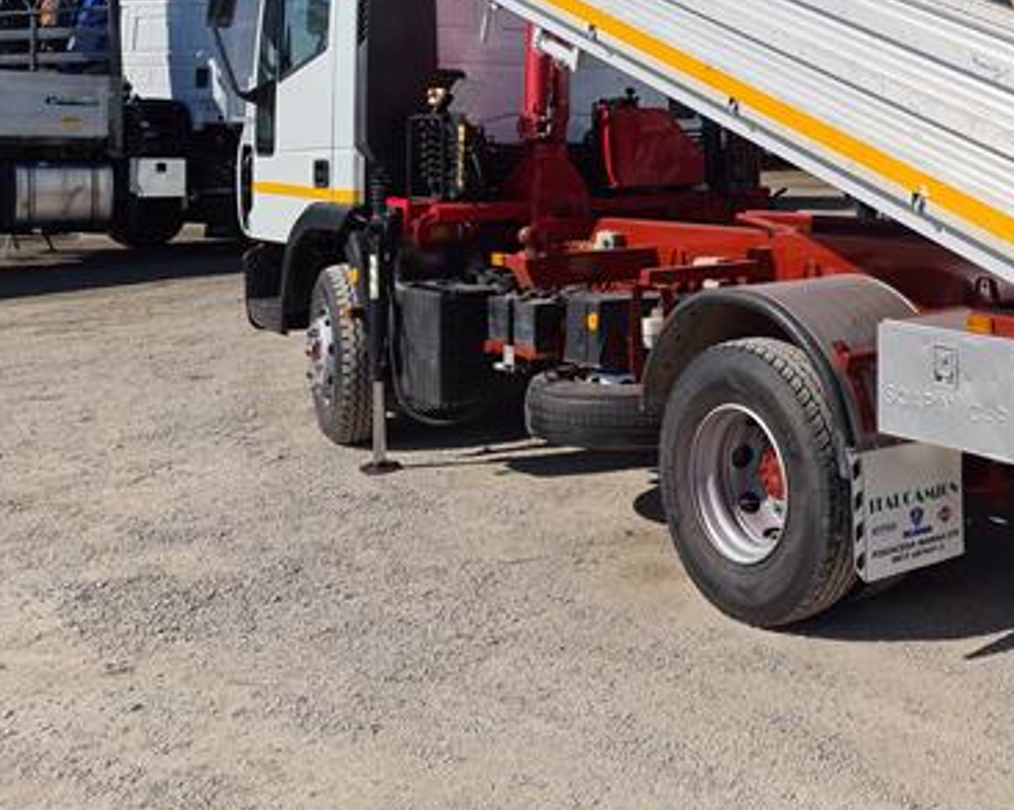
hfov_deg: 38.9
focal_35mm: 45
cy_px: 149
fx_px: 1349
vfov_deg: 32.4
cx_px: 870
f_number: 1.8
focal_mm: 5.4
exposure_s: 1/6250
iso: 50
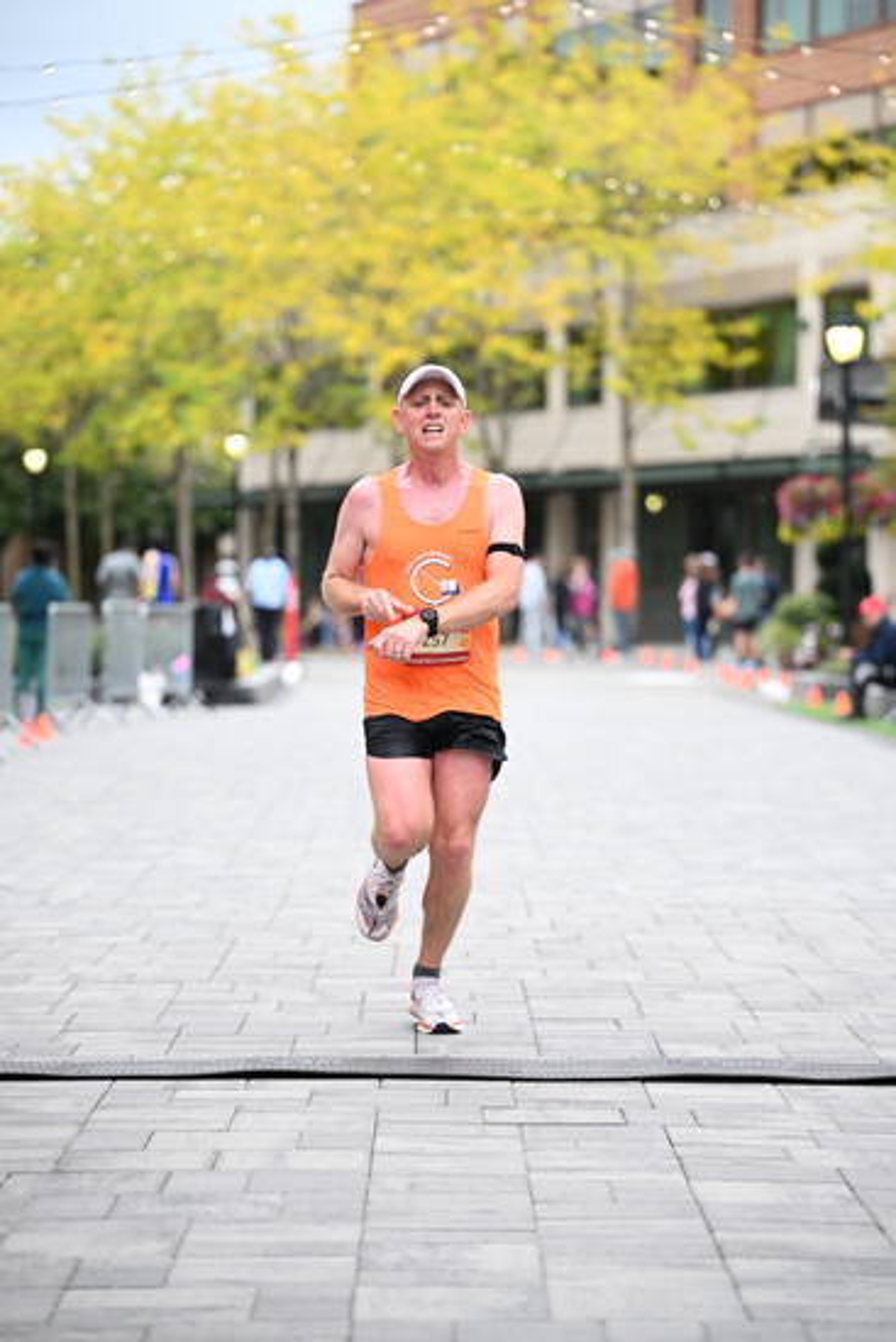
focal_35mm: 120
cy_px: 671
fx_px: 4477
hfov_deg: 11.4
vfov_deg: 17.1
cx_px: 448
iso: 1600
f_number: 2.8
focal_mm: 120
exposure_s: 1/1250
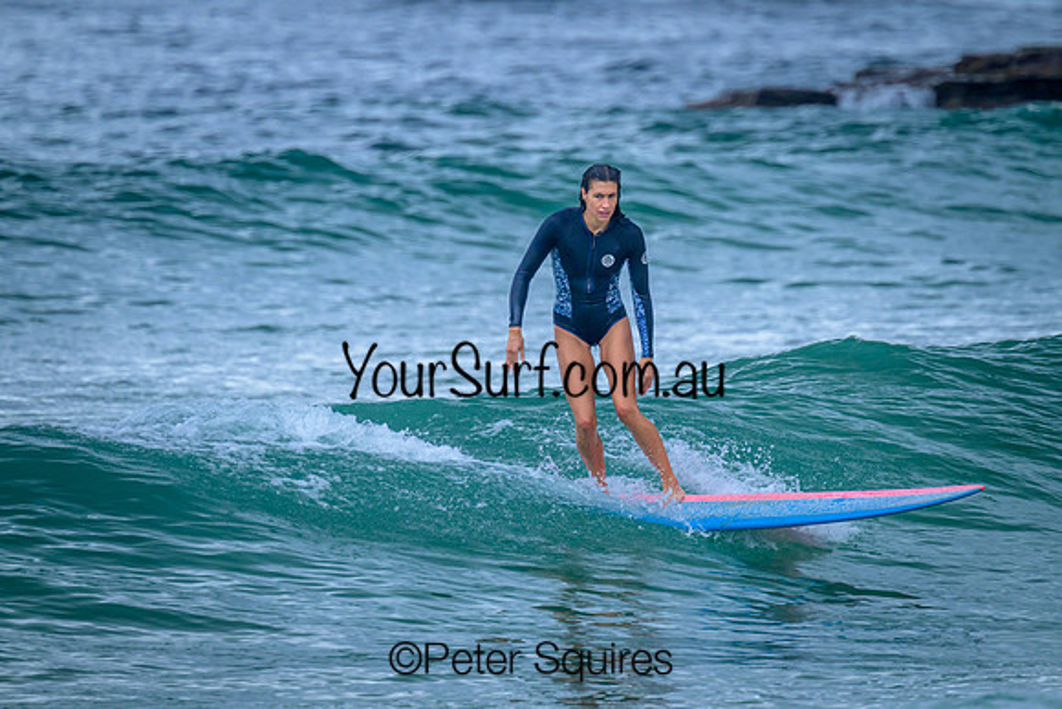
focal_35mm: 635
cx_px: 563
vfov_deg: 2.2
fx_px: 18731
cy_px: 307
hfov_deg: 3.2
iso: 1250
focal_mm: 560
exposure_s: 1/2000
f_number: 8
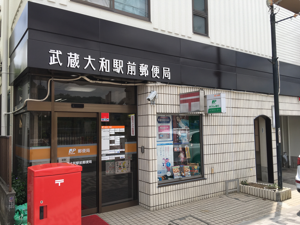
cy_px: 116
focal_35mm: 30
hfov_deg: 60.0
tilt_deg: +3.5
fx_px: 260
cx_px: 145
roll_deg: +0.4
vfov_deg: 46.8
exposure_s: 1/793
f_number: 2.2
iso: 25
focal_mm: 4.15
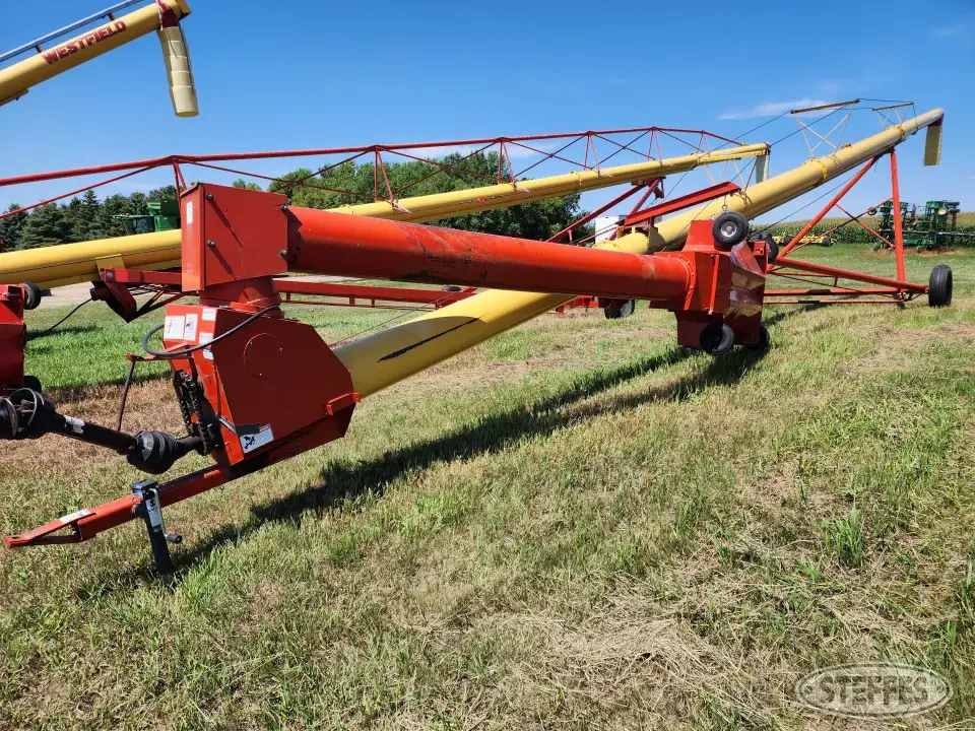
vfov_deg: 58.9
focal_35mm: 23
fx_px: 648
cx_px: 488
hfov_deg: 73.9
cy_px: 366
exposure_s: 1/973
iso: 12
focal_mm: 6.4
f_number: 1.8
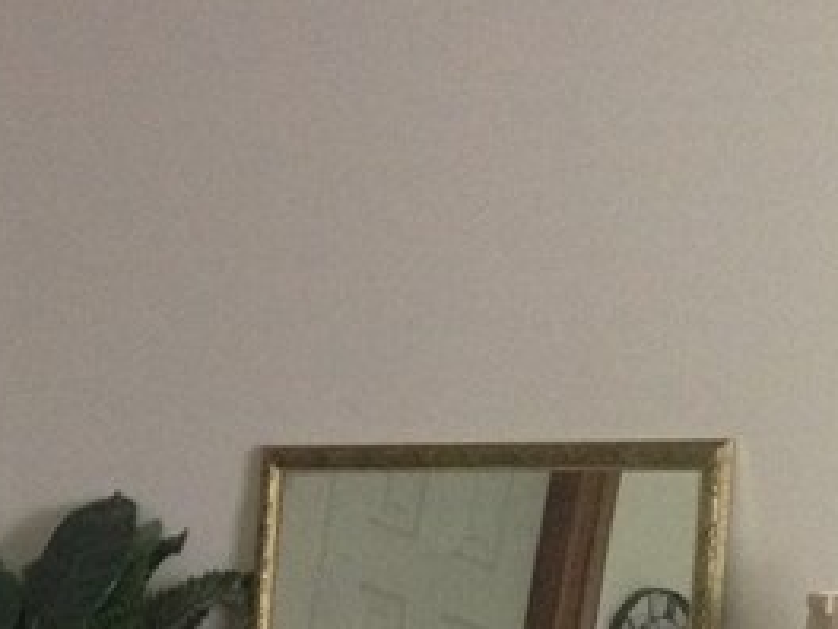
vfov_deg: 11.3
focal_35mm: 128
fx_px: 3099
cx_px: -44
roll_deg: +1.6
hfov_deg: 15.1
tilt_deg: -5.2
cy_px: 781
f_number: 2.4
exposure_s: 1/17
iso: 320
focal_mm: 4.12
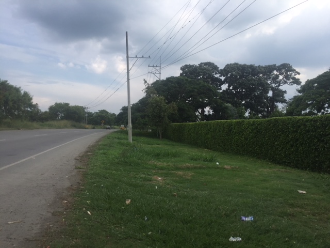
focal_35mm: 29
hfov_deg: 61.7
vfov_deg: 48.2
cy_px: 124
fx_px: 276
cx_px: 165
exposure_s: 1/1163
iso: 32
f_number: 2.2
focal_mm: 4.15
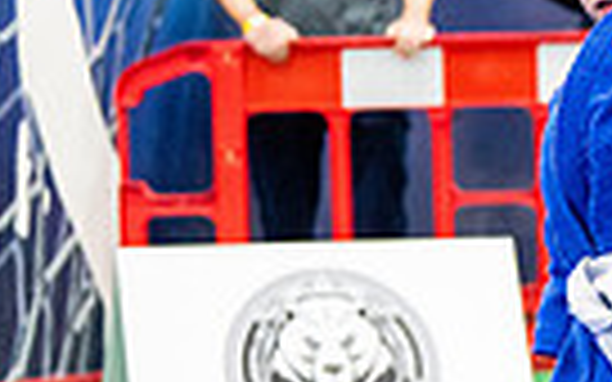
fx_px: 5070
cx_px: 1264
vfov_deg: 4.3
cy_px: 151
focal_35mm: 304
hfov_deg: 6.7
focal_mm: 70
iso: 5000
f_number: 2.8
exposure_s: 1/500
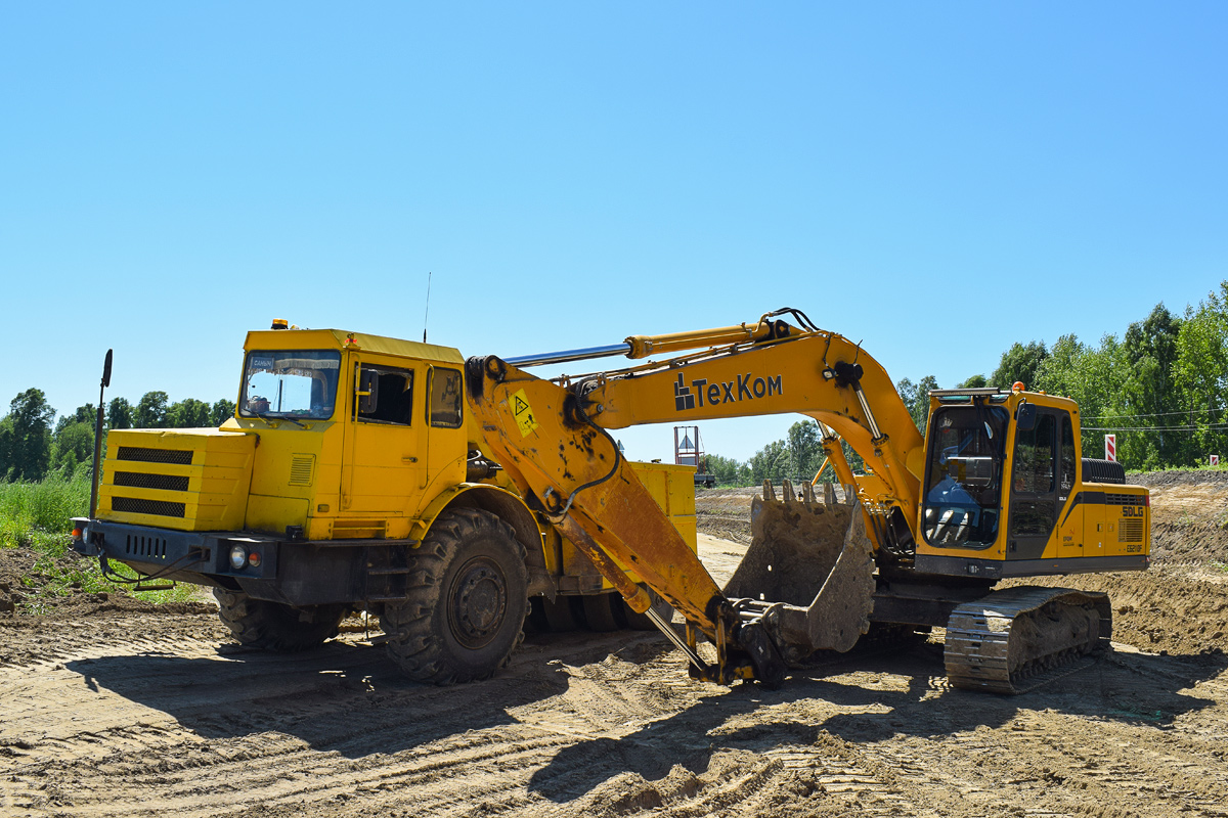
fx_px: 1228
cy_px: 409
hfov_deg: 53.1
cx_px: 614
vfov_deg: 36.9
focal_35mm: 36
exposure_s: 1/400
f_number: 10
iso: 200
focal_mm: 24
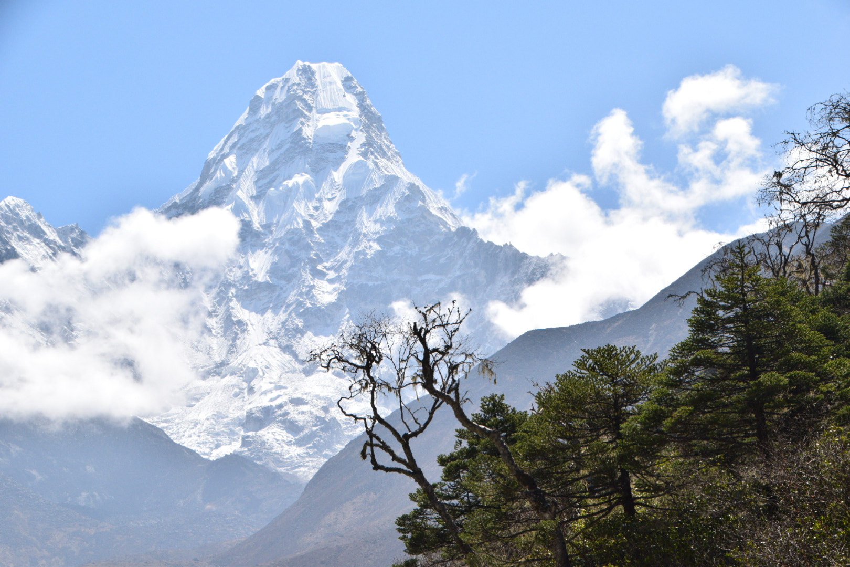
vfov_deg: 11.7
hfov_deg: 17.5
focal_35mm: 117
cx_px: 425
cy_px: 284
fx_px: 2762
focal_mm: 78
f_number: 16
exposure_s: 1/400
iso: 400
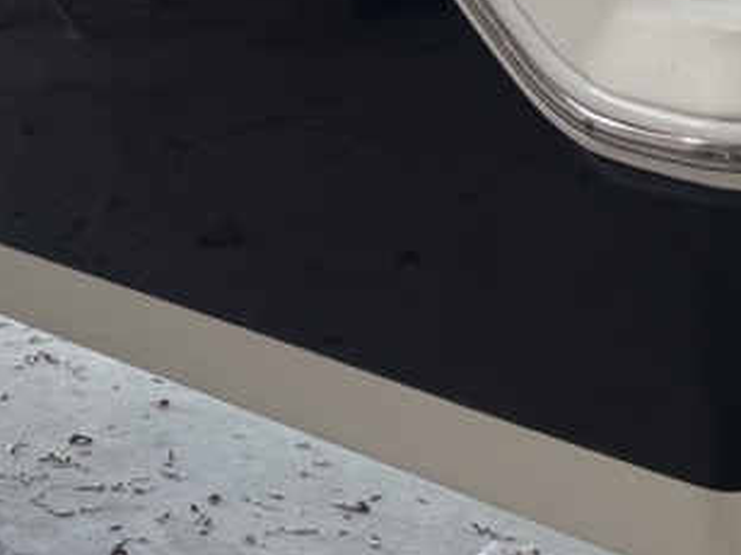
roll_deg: -0.1
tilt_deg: +1.1
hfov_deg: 19.6
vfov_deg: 13.4
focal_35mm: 100
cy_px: -425
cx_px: 285
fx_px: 2140
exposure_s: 1/120
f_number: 1.78
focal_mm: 6.76
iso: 80
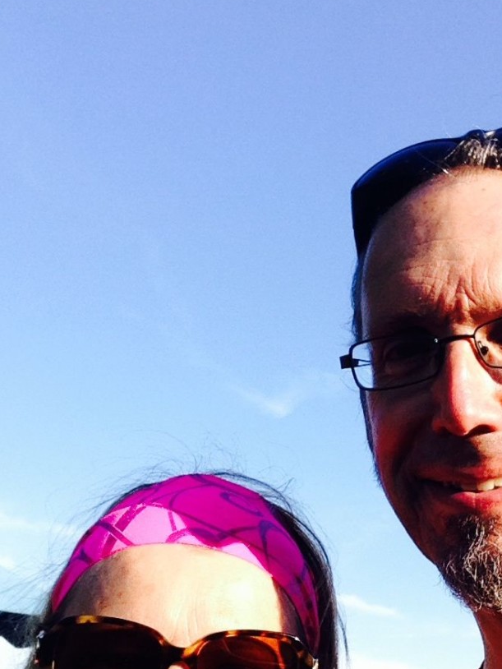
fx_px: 986
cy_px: 463
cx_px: 352
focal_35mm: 51
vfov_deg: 37.0
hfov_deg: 28.3
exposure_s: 1/476
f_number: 2.4
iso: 32
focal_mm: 2.18
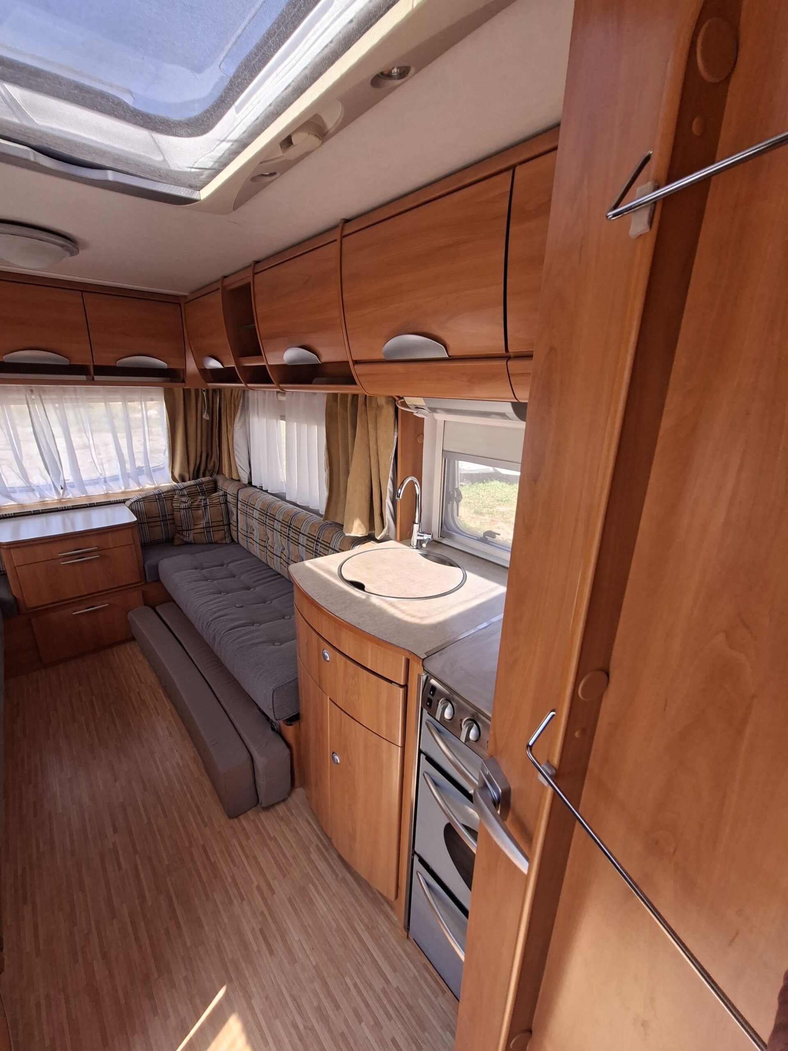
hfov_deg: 89.9
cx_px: 394
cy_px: 526
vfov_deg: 106.2
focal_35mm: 13
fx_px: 395
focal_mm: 1.74
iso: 40
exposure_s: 1/187
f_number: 2.2
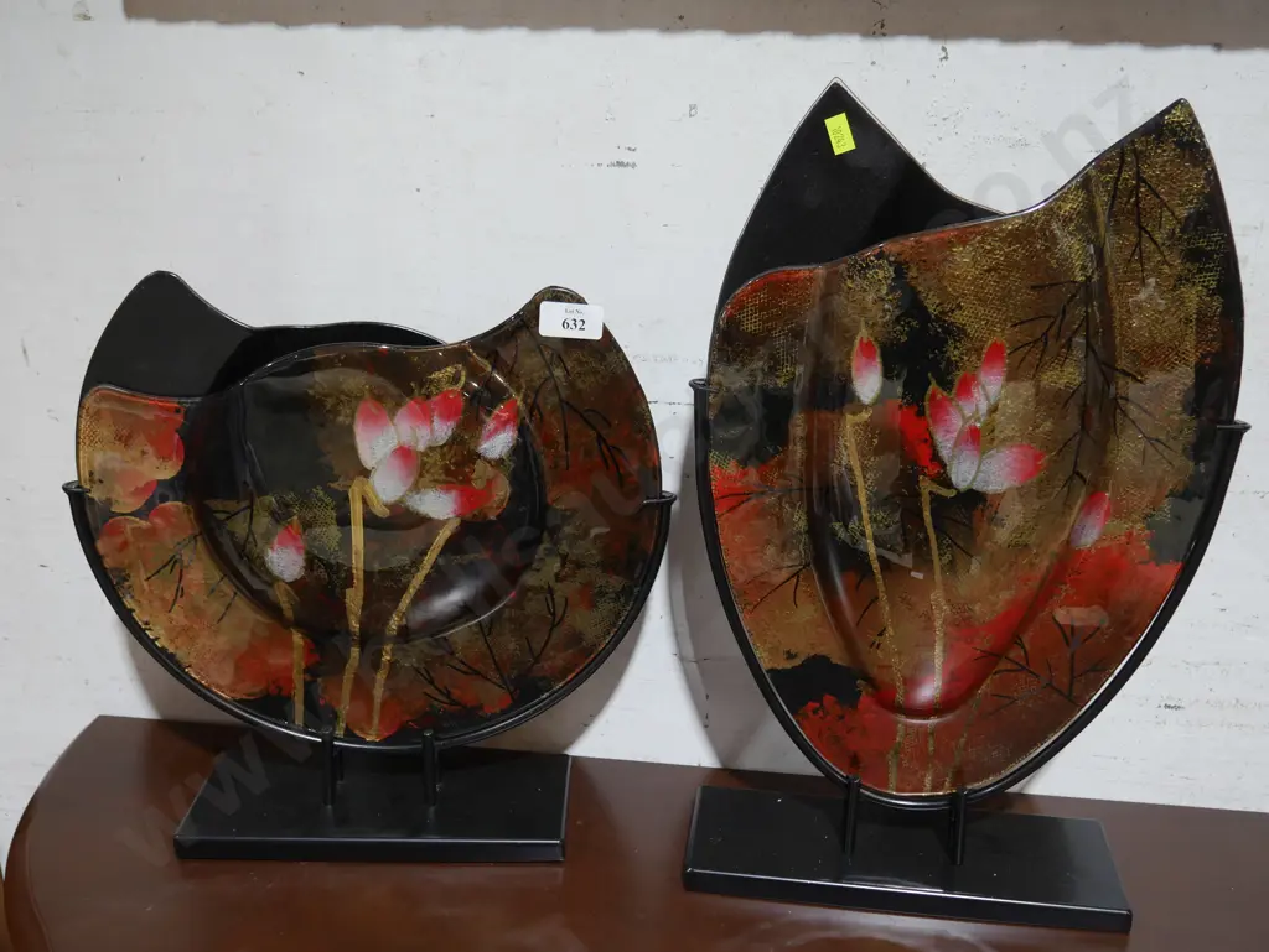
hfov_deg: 53.9
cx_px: 634
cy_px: 476
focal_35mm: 34
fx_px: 1247
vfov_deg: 41.8
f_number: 4
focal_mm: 17
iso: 500
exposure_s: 1/60
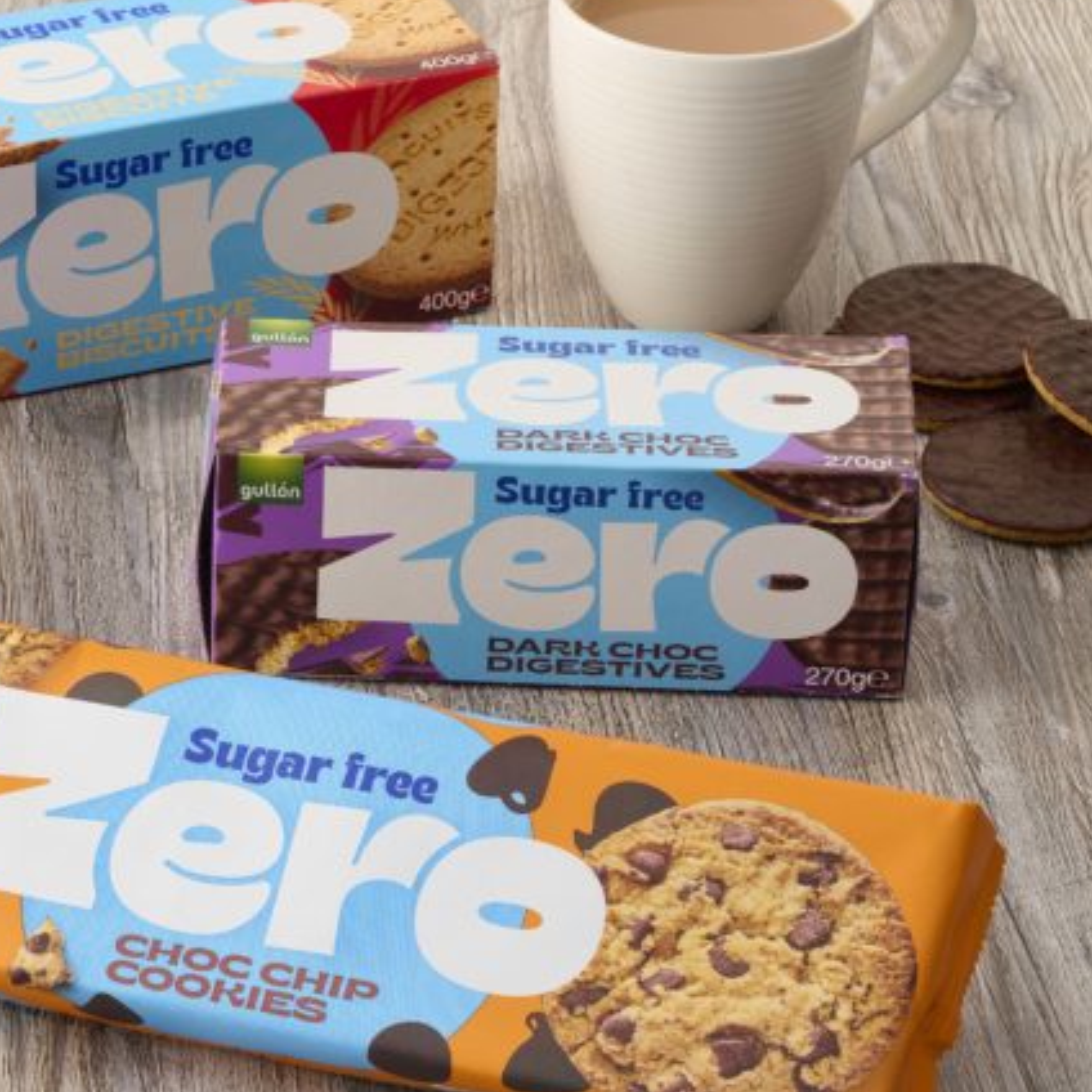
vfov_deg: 11.1
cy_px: 564
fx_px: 5639
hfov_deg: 11.0
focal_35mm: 158
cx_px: 188
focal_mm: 105
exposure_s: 1/60
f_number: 16
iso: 64
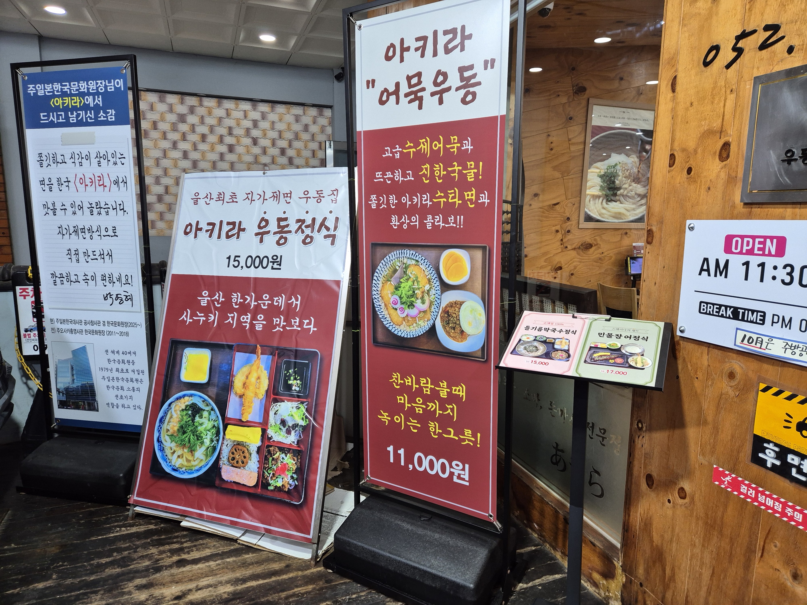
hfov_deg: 73.9
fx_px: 536
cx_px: 404
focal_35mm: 23
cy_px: 302
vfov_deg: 58.9
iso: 200
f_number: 1.8
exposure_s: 1/120
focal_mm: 5.4
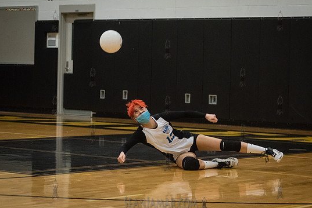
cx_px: 167
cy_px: 105
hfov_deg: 17.5
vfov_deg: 11.7
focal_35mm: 117
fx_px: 1015
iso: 5000
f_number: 3.2
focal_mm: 80
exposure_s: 1/400
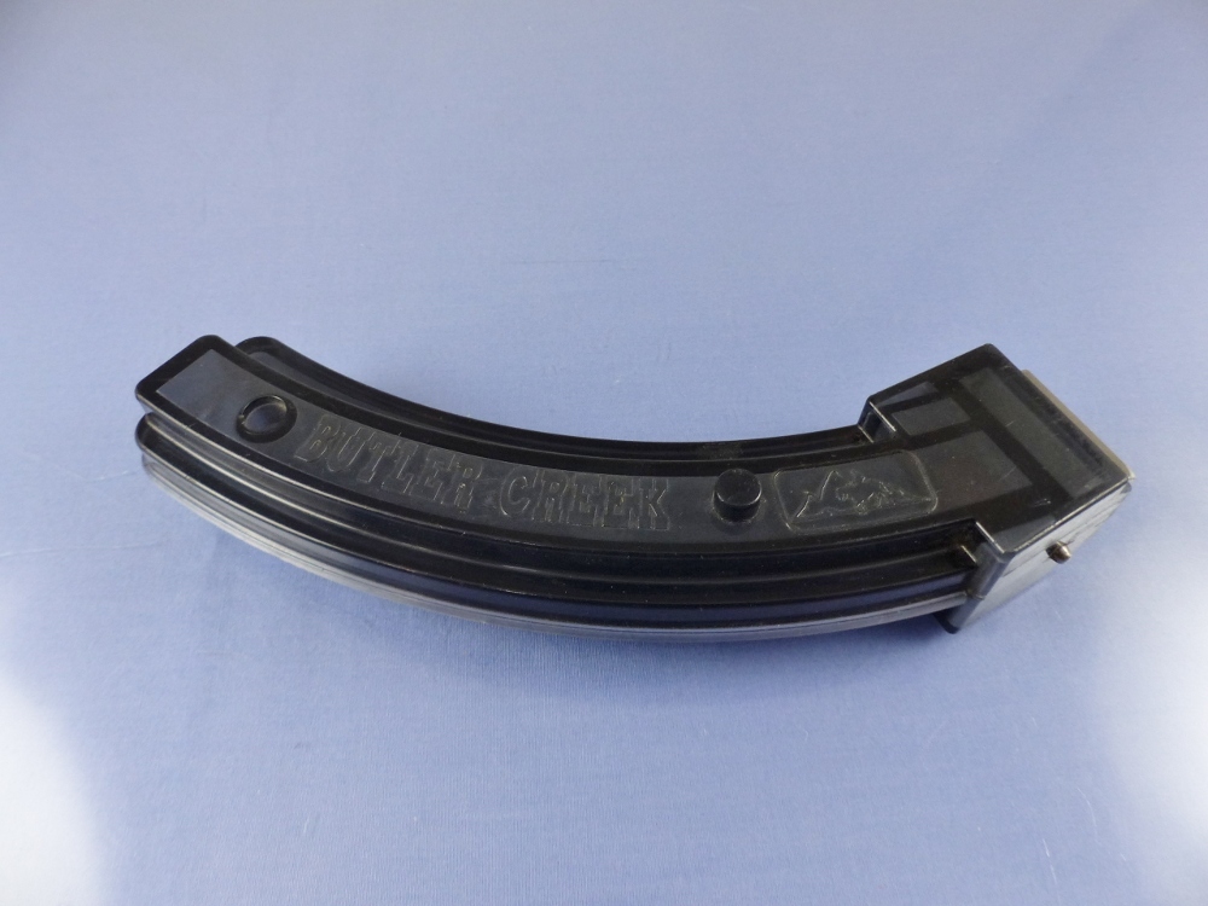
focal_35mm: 25
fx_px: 872
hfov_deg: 69.4
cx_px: 604
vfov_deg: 54.9
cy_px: 453
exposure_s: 1/60
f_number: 2.8
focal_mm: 4.5
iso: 200
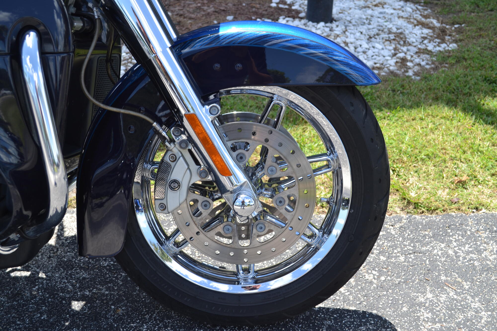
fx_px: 663
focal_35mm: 48
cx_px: 248
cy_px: 166
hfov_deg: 41.1
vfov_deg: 28.1
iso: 100
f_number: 6.3
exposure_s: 1/160
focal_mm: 32
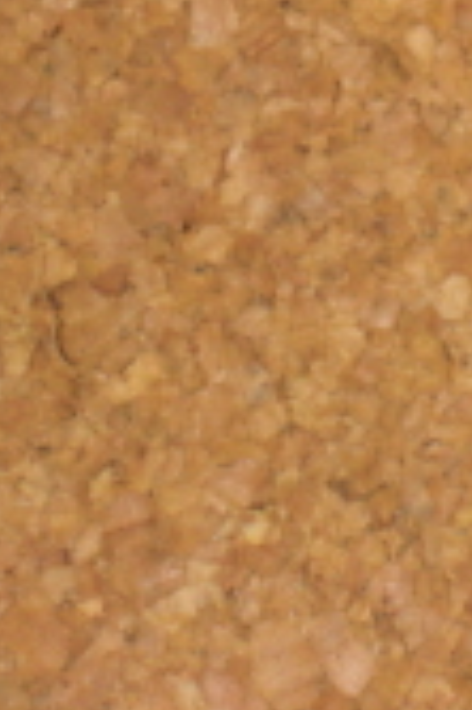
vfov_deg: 4.6
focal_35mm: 446
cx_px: 884
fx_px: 8789
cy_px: -208
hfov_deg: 3.1
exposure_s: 1/30
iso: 100
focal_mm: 19.6
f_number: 5.8
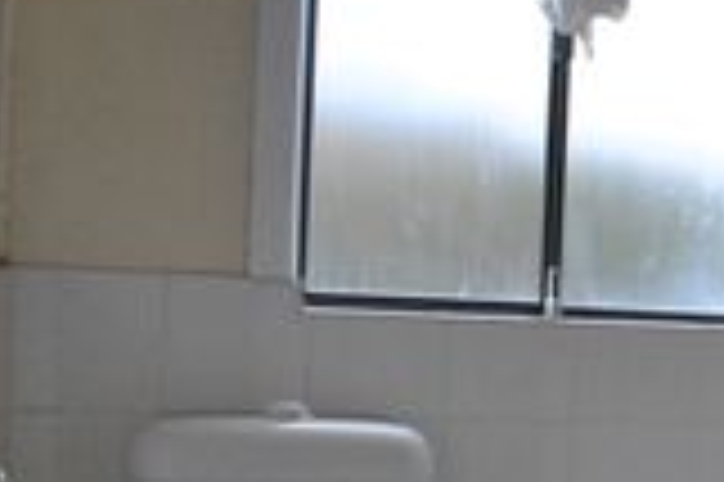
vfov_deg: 17.2
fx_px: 1587
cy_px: 349
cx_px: 868
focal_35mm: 79
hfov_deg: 23.5
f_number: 7.1
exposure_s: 1/200
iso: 1600
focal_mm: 18
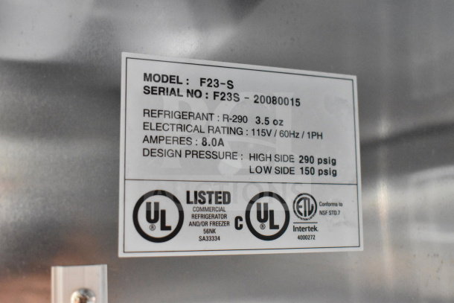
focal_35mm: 45
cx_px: 227
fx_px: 568
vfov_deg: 29.9
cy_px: 152
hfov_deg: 43.6
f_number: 4.2
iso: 10000
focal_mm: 30
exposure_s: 1/50
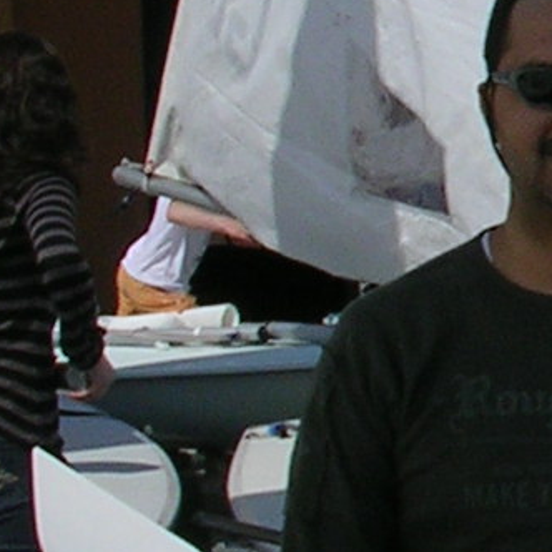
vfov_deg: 8.4
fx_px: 3735
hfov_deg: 7.8
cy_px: -10
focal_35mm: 207
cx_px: 1337
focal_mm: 5.8
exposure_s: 1/883
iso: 50
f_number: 5.6
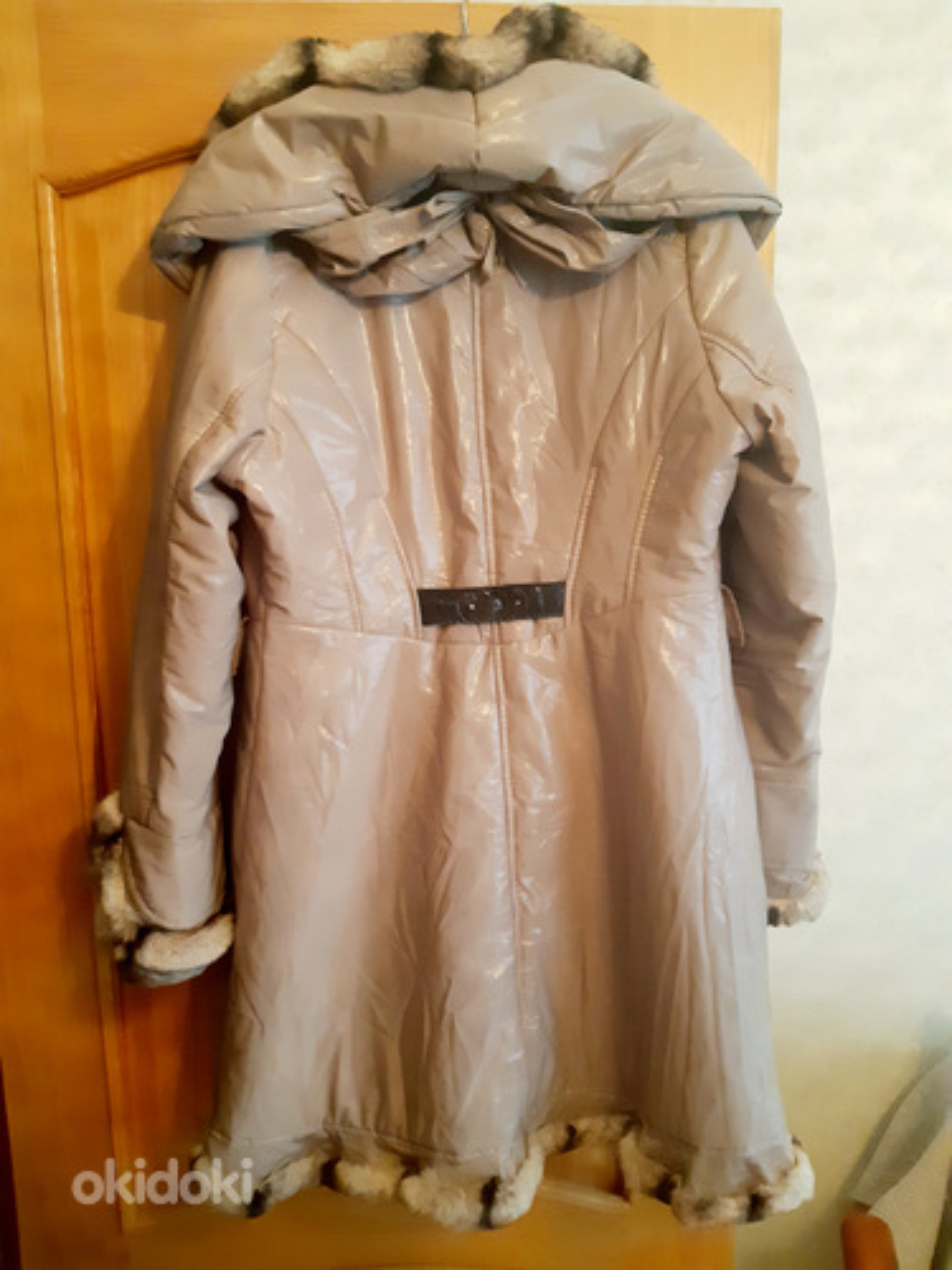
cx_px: 476
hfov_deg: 53.1
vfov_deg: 67.3
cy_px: 635
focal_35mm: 26
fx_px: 953
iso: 640
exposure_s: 1/20
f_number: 1.7
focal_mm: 3.92
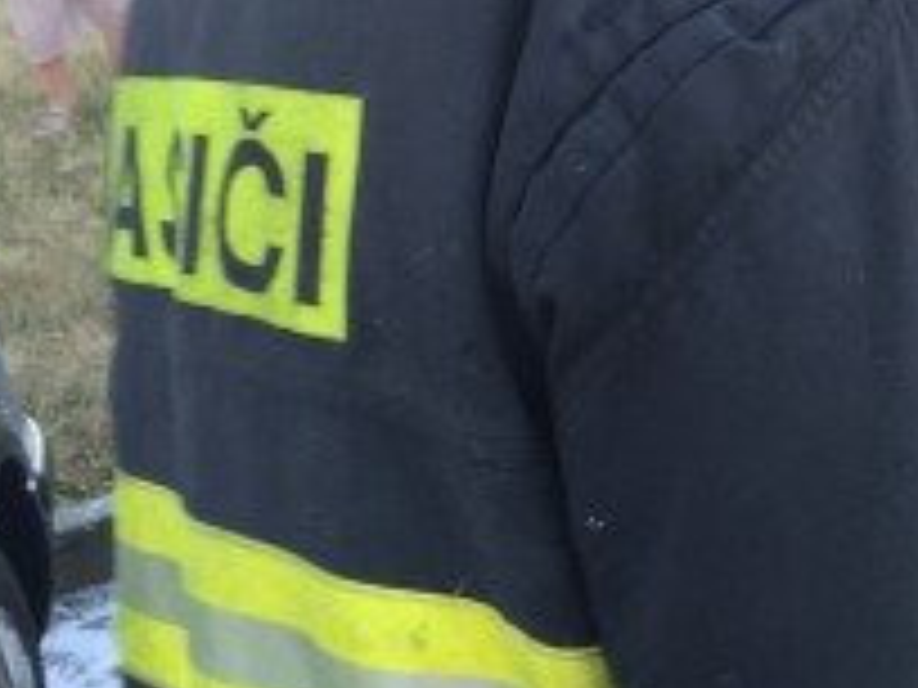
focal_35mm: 91
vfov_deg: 16.2
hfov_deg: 20.2
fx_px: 2413
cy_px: 247
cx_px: 1089
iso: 32
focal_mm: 4.15
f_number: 2.2
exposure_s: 1/120
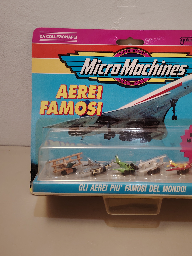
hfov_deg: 40.2
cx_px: 128
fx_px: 259
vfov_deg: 52.4
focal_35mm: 35
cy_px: 109
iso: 800
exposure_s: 1/40
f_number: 1.75
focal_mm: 5.25
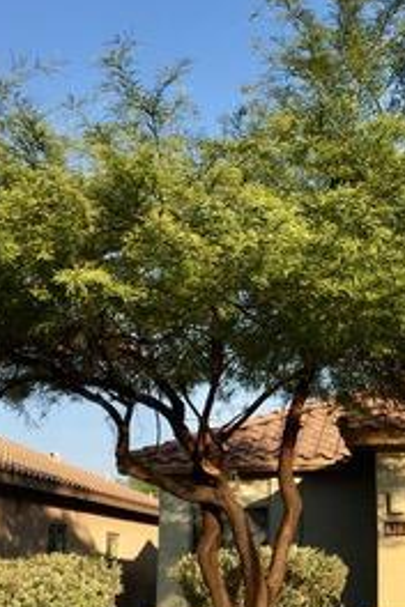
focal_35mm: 73
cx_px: 414
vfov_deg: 27.7
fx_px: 1232
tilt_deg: +9.5
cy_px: 343
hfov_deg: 18.2
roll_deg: +0.9
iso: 25
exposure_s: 1/1131
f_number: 2.2
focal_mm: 4.15
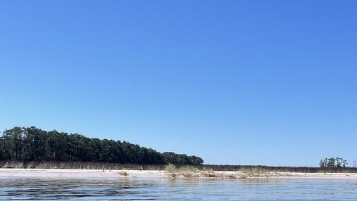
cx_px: 288
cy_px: 237
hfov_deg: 35.4
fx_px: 539
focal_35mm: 57
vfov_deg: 19.9
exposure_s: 1/4000
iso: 32
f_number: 1.6
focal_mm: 4.2
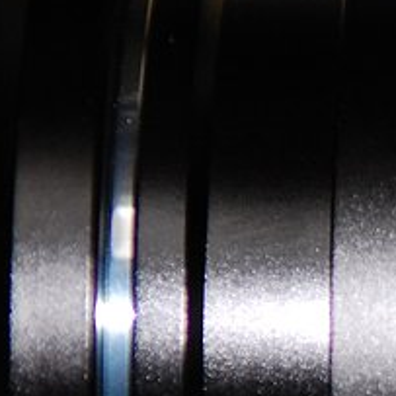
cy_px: 391
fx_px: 4584
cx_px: 628
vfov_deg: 4.9
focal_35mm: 354
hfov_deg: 4.9
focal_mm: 55
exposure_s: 1/500
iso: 400
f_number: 2.8
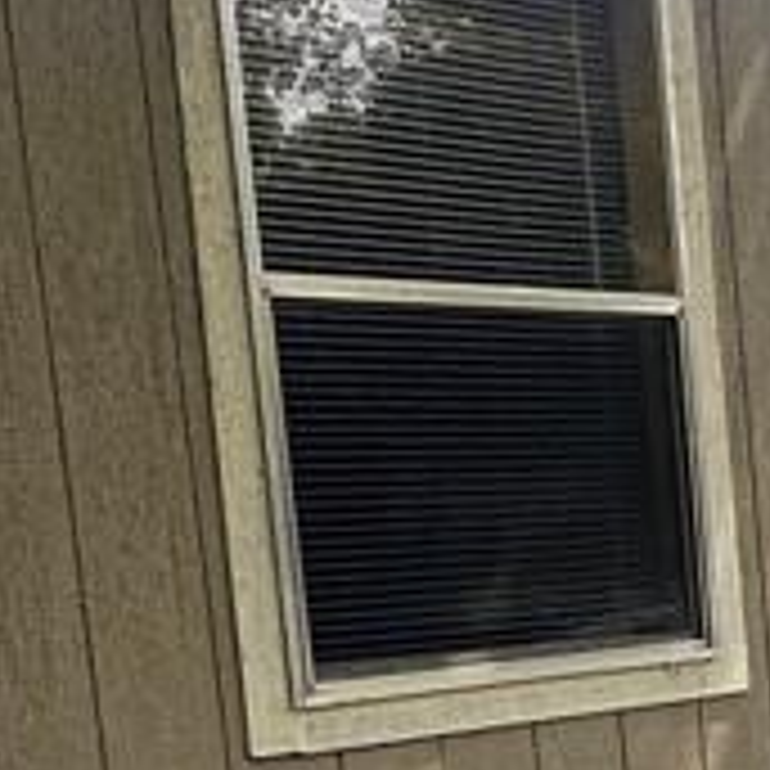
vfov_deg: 22.5
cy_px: 752
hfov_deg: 22.2
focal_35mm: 74
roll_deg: +4.4
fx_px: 1862
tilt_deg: -5.5
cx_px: 820
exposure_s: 1/590
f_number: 2.2
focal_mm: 2.22
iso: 50
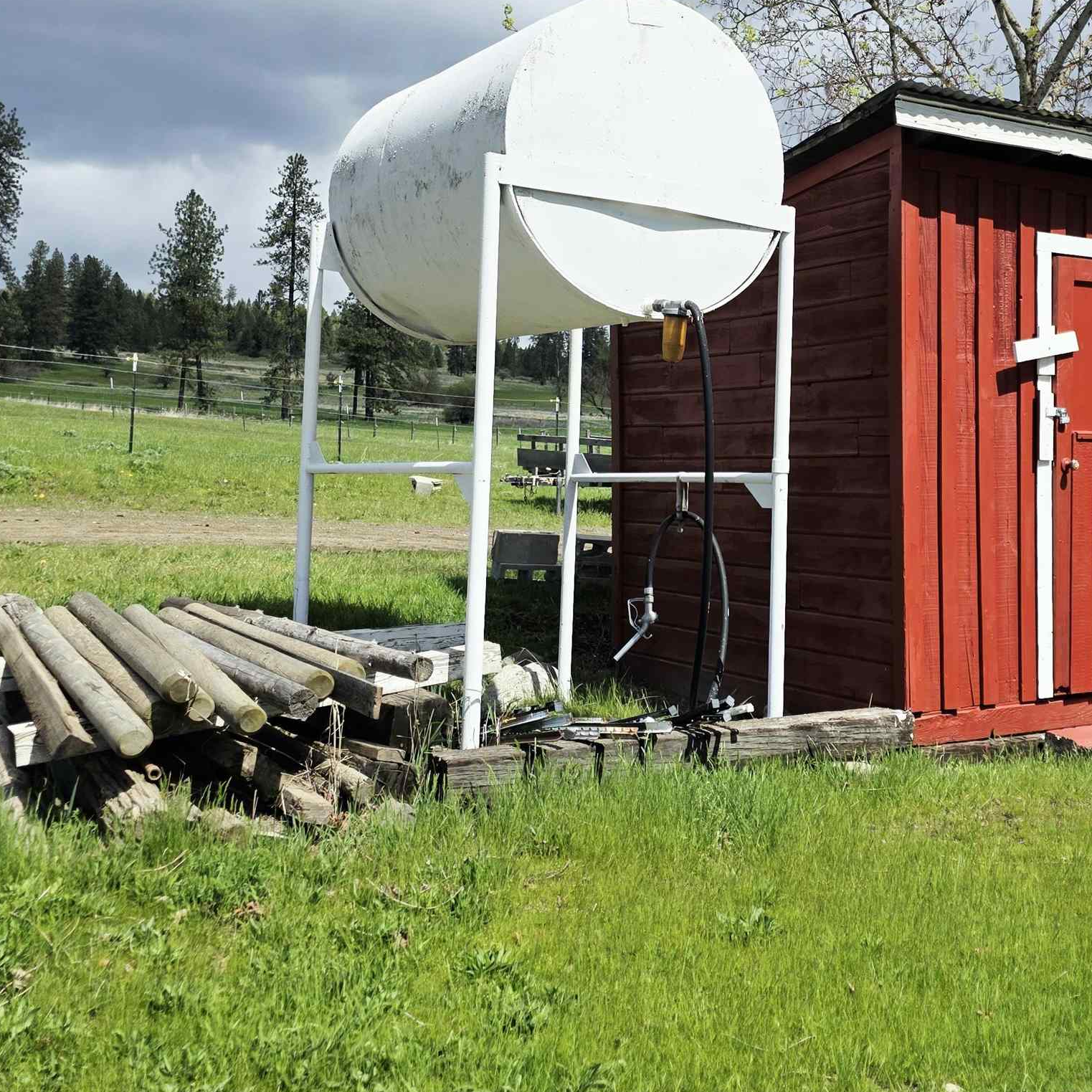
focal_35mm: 41
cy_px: 431
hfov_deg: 40.1
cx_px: 775
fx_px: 1463
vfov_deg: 40.7
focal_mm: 6.3
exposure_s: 1/10000
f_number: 1.7
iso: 80
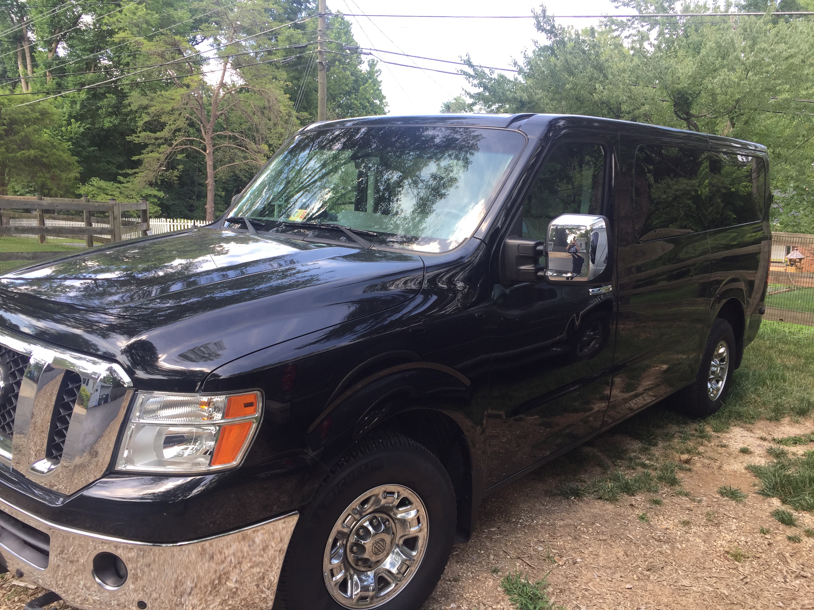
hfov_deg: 61.7
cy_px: 305
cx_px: 407
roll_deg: -1.4
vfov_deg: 48.2
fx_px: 682
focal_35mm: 29
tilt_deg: -7.0
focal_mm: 4.15
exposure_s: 1/189
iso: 32
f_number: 2.2
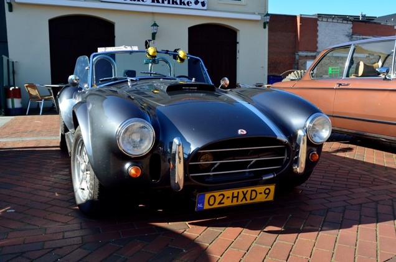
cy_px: 131
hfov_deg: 57.3
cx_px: 198
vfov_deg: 39.8
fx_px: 362
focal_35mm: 33
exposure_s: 1/400
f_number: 10
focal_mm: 22
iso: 500
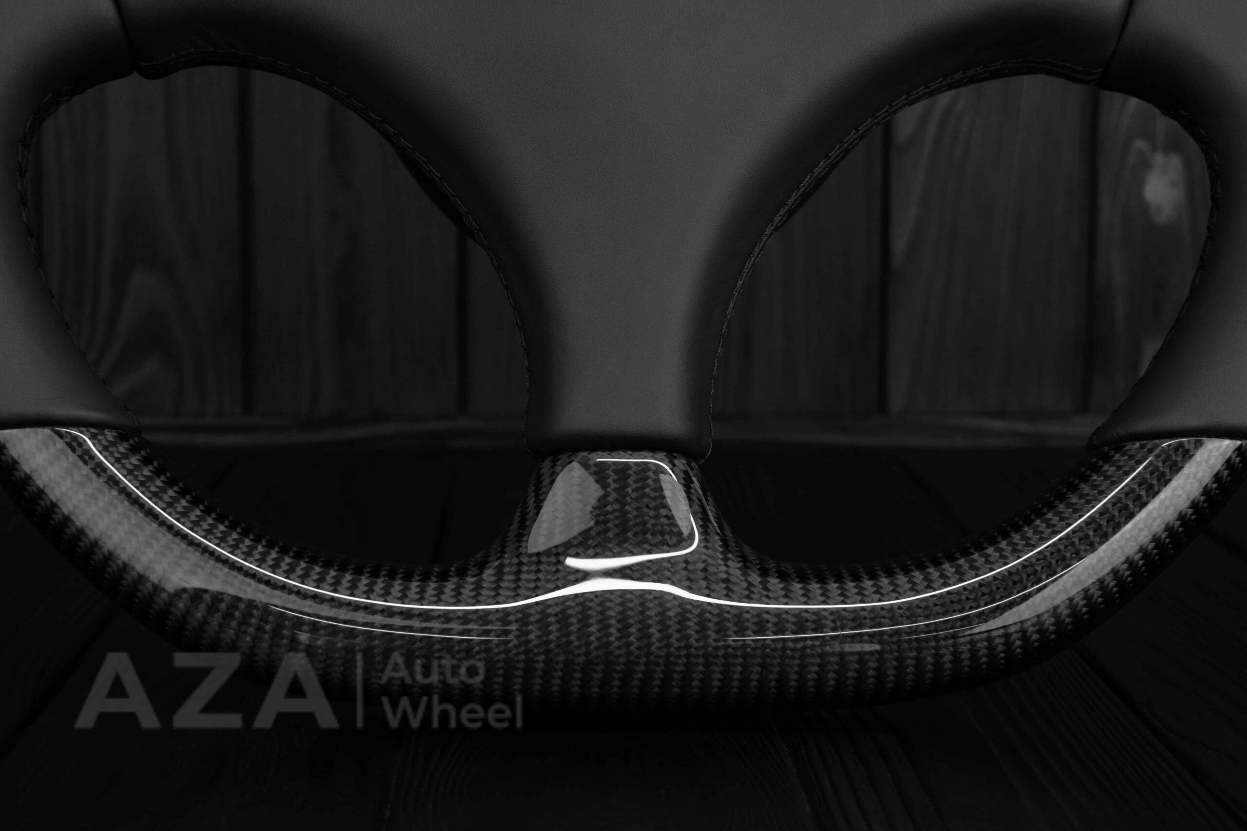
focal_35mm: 52
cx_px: 624
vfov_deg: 25.8
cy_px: 416
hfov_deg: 37.8
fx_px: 1819
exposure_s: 1/125
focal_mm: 35
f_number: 6.3
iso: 500
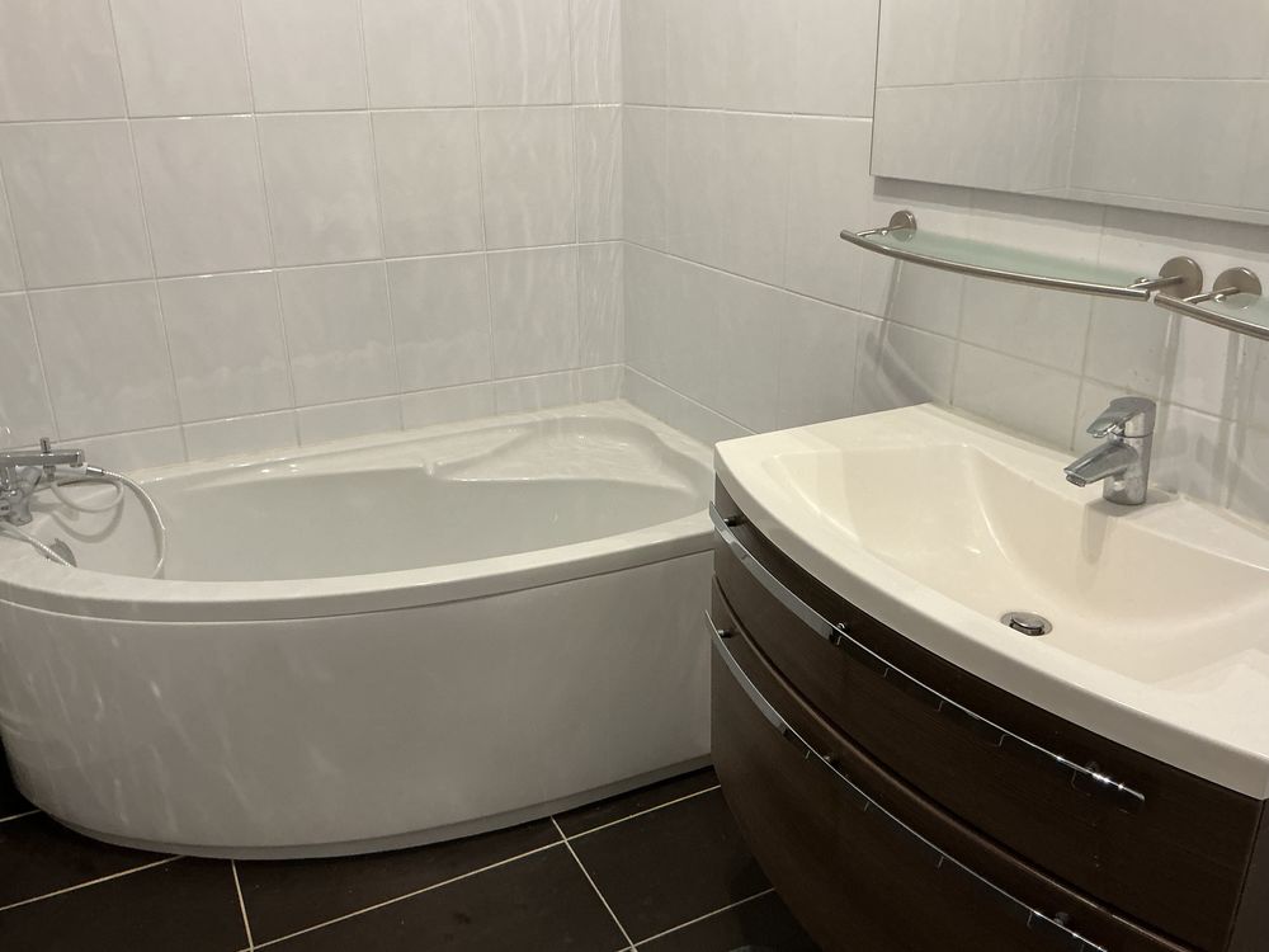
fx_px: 1063
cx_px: 634
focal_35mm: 29
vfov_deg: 48.2
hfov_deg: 61.7
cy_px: 476
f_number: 1.8
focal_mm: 3
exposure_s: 1/60
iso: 125
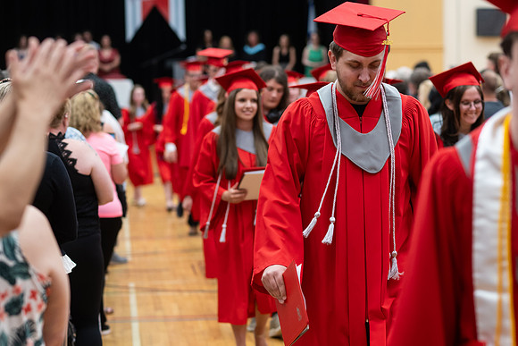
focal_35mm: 114
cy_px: 206
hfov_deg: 17.9
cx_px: 318
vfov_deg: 12.0
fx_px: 1641
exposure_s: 1/200
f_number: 2.8
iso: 1000
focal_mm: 85
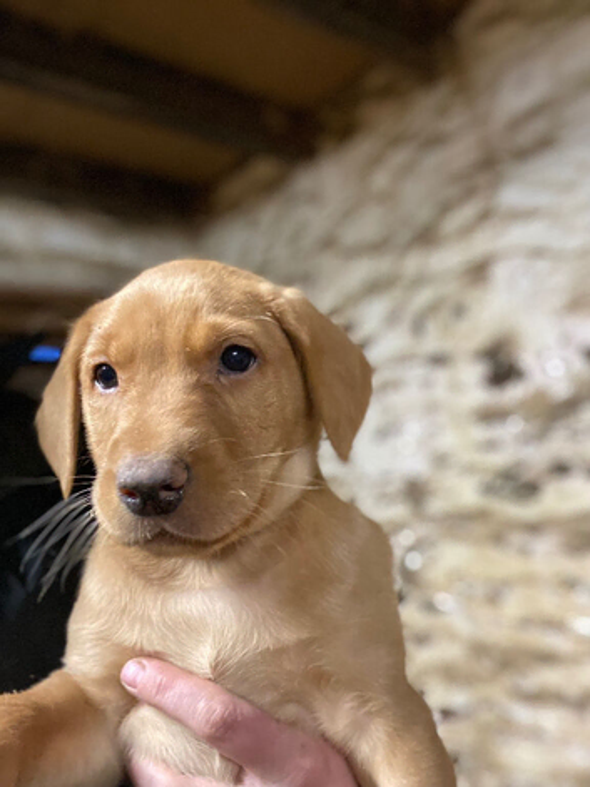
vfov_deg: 60.0
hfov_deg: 46.8
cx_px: 295
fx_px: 682
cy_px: 394
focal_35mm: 30
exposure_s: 1/25
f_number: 2.2
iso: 500
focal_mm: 2.71
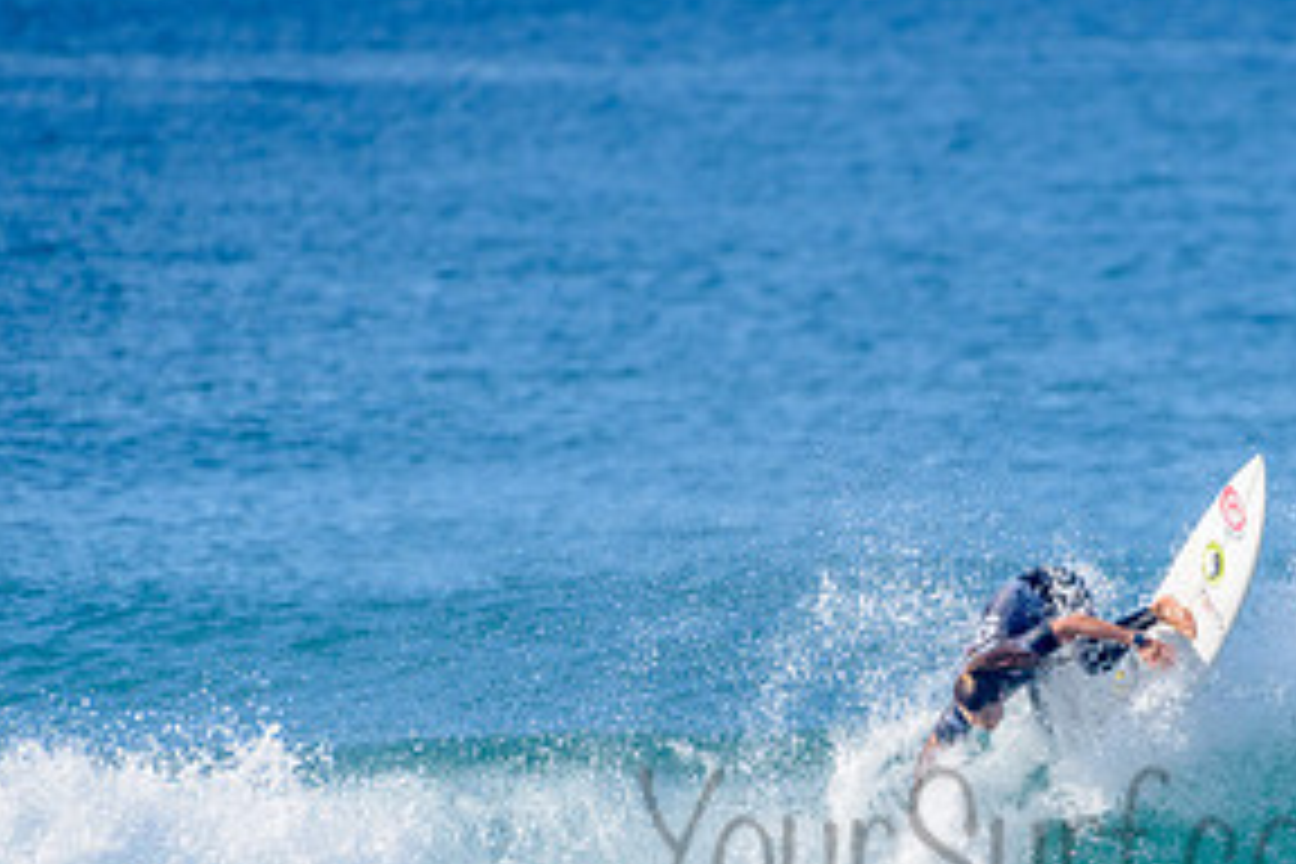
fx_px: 36681
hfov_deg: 2.0
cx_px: 1102
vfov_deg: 1.3
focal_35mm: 1019
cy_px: 799
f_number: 5.6
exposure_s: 1/2000
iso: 200
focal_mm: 500
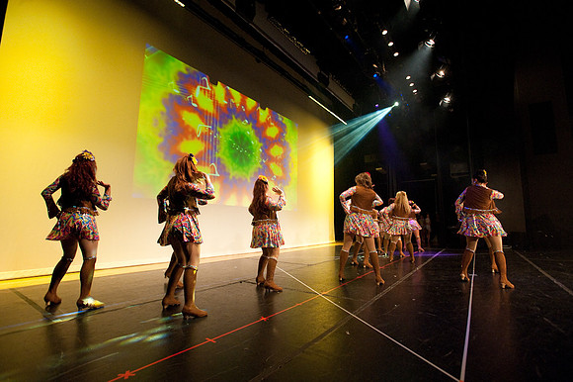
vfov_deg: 70.4
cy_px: 191
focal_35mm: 17
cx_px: 286
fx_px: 270
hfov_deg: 93.3
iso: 3200
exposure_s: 1/200
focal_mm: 17
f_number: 4
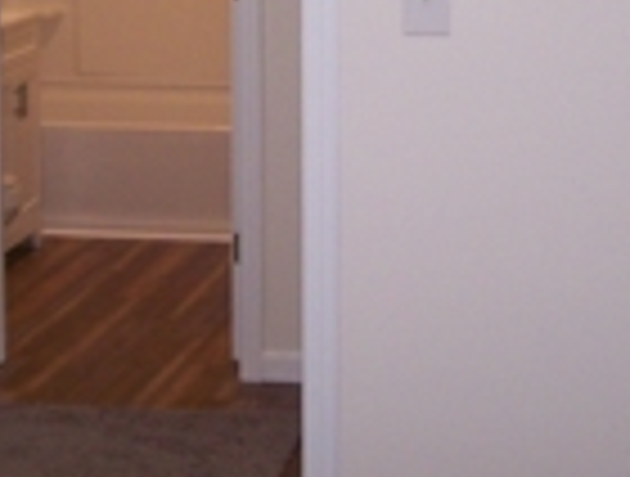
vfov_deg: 13.6
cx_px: 169
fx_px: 1972
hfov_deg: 18.1
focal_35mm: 108
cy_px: 32
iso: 160
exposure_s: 1/60
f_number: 2.8
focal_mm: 6.3
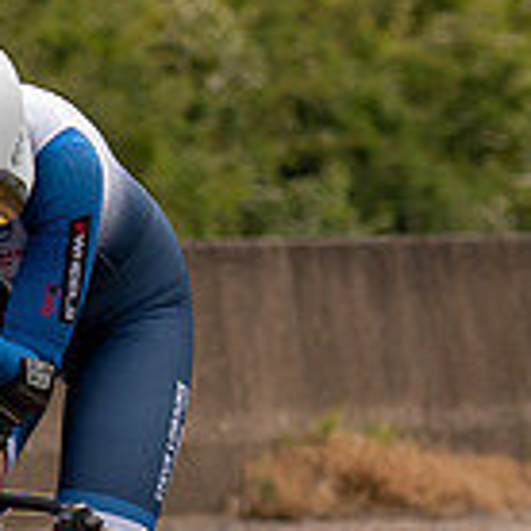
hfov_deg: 1.5
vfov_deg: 1.5
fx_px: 19802
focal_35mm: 1141
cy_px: 285
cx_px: 63
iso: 125
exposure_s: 1/800
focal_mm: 109
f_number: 4
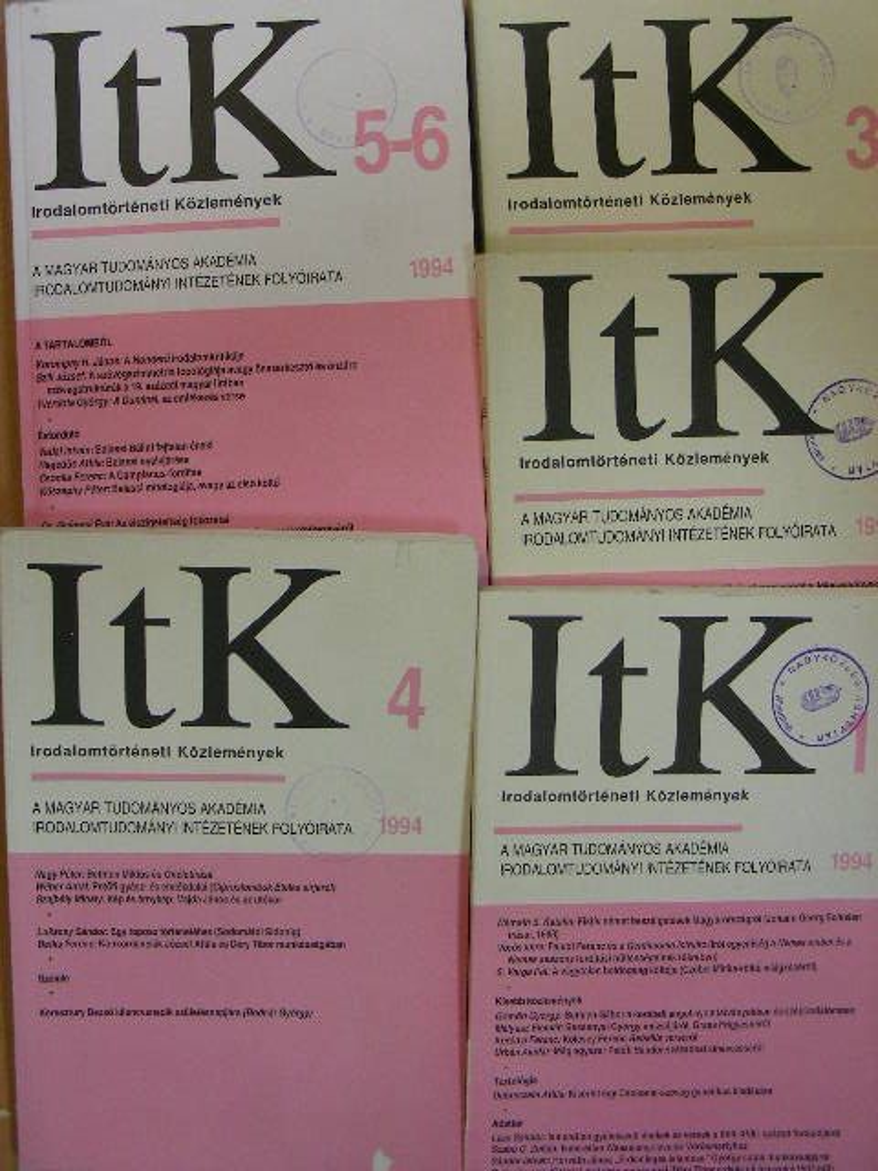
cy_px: 586
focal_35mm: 44
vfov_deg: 42.9
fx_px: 1488
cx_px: 439
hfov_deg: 32.9
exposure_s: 1/30.7
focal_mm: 7.4
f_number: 3.5
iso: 137
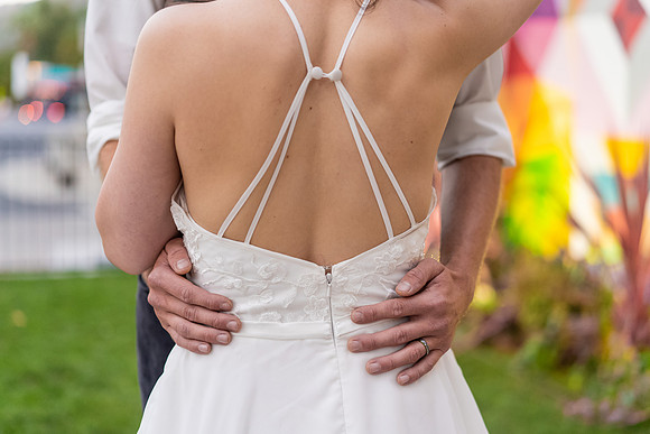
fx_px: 993
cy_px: 217
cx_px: 325
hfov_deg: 36.2
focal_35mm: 55
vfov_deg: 24.6
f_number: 2.2
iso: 500
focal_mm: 55
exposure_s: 1/160
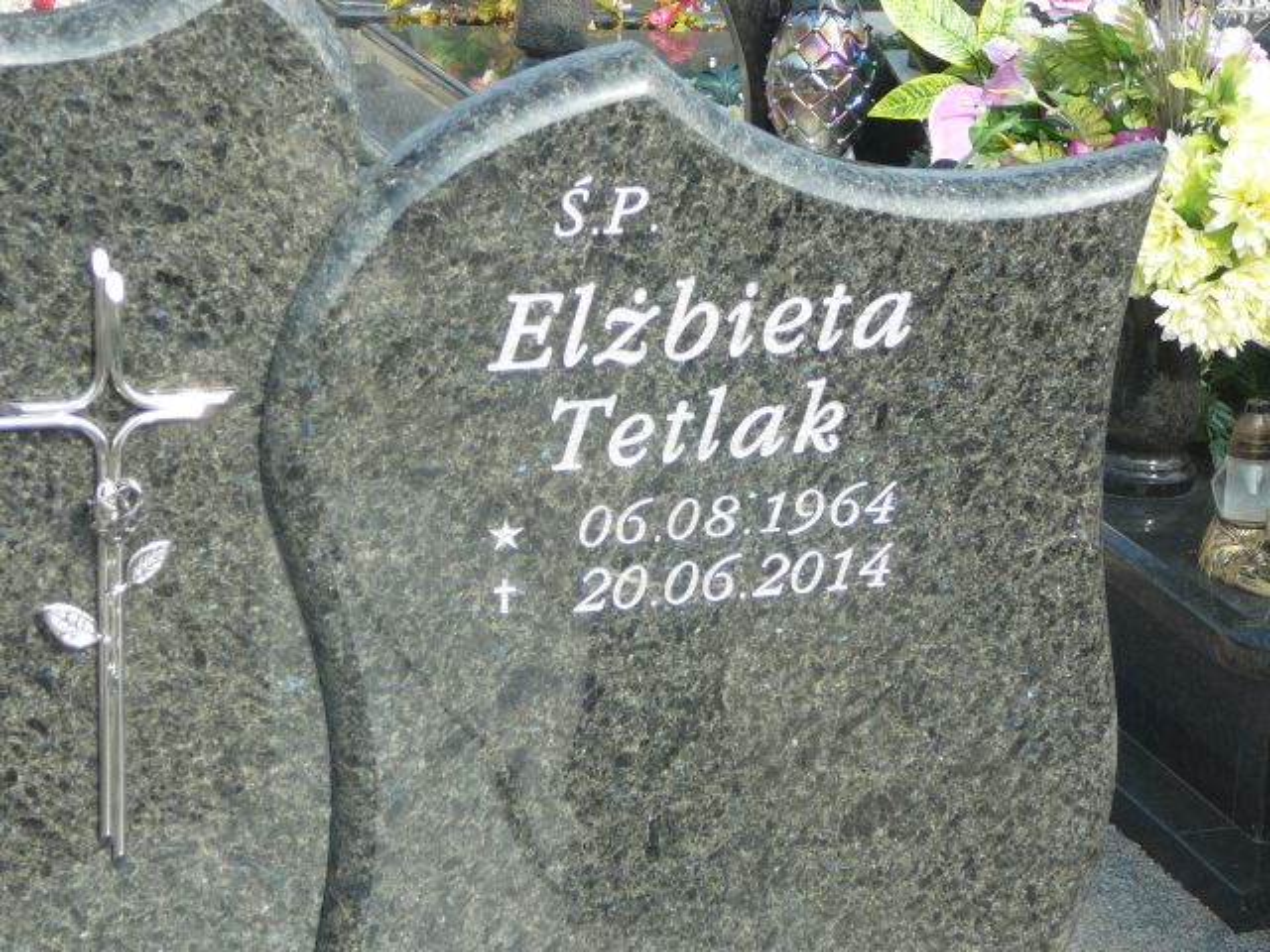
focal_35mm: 87
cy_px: 476
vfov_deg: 17.0
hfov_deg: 22.5
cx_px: 635
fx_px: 3192
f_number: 3.8
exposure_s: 1/320
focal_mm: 13
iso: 80
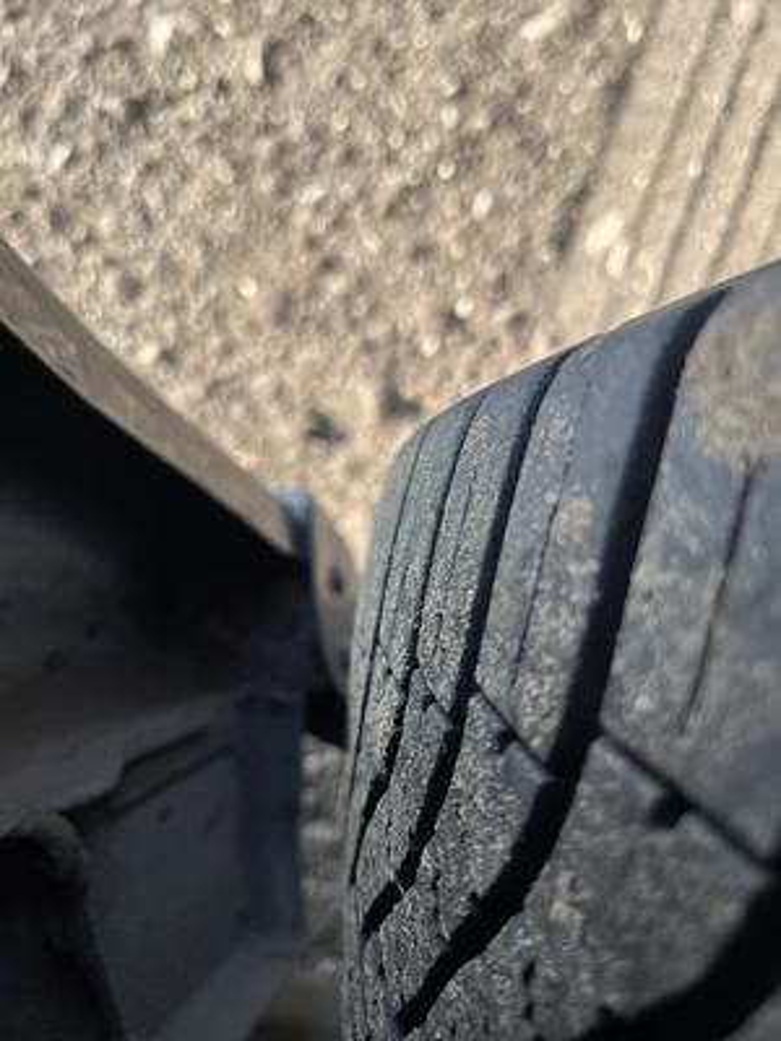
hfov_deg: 53.1
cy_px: 520
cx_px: 390
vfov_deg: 67.3
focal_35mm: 26
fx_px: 782
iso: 50
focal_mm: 5.1
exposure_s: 1/401
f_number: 1.6
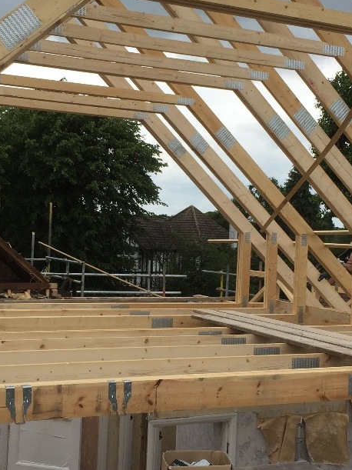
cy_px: 232
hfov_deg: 25.6
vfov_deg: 33.8
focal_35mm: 57
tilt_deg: +1.4
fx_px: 773
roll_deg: -1.1
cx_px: 204
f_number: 2.2
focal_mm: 4.15
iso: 32
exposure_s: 1/1130
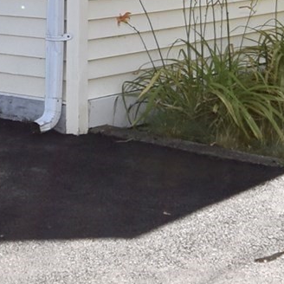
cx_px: 84
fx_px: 814
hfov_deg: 19.7
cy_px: -285
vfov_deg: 15.7
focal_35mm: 88
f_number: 7.1
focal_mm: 11
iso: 100
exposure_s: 1/200
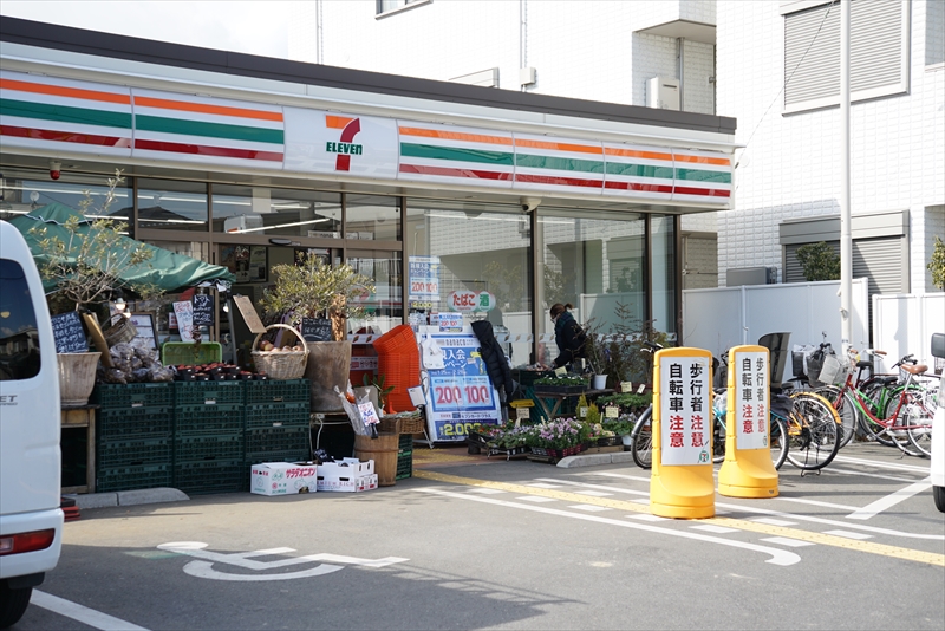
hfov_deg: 36.2
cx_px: 472
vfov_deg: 24.6
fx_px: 1444
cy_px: 316
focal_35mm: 55
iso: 100
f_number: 4.5
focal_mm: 37
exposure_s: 1/250
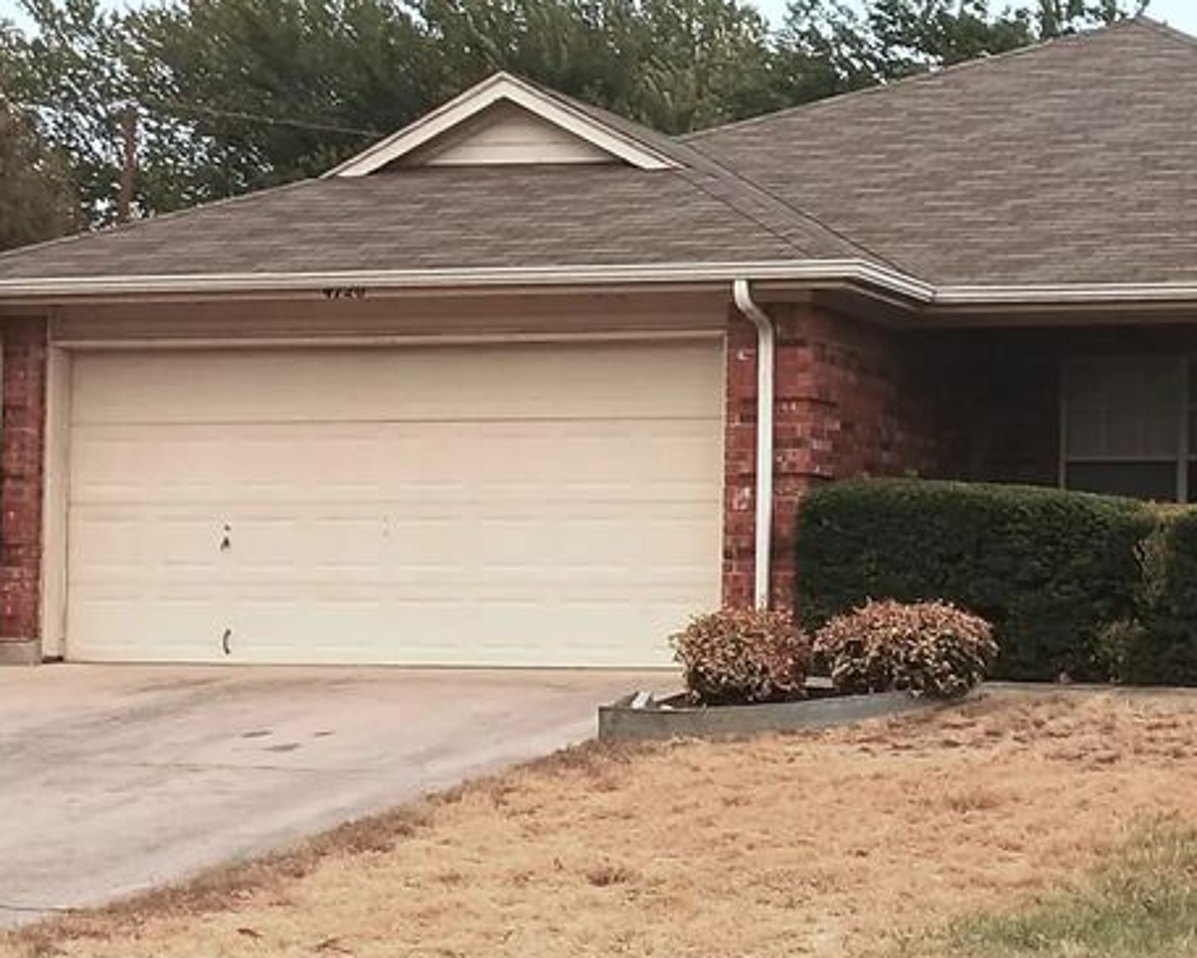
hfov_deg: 31.0
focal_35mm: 57
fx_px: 2020
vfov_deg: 26.7
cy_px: 470
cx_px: 1155
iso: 20
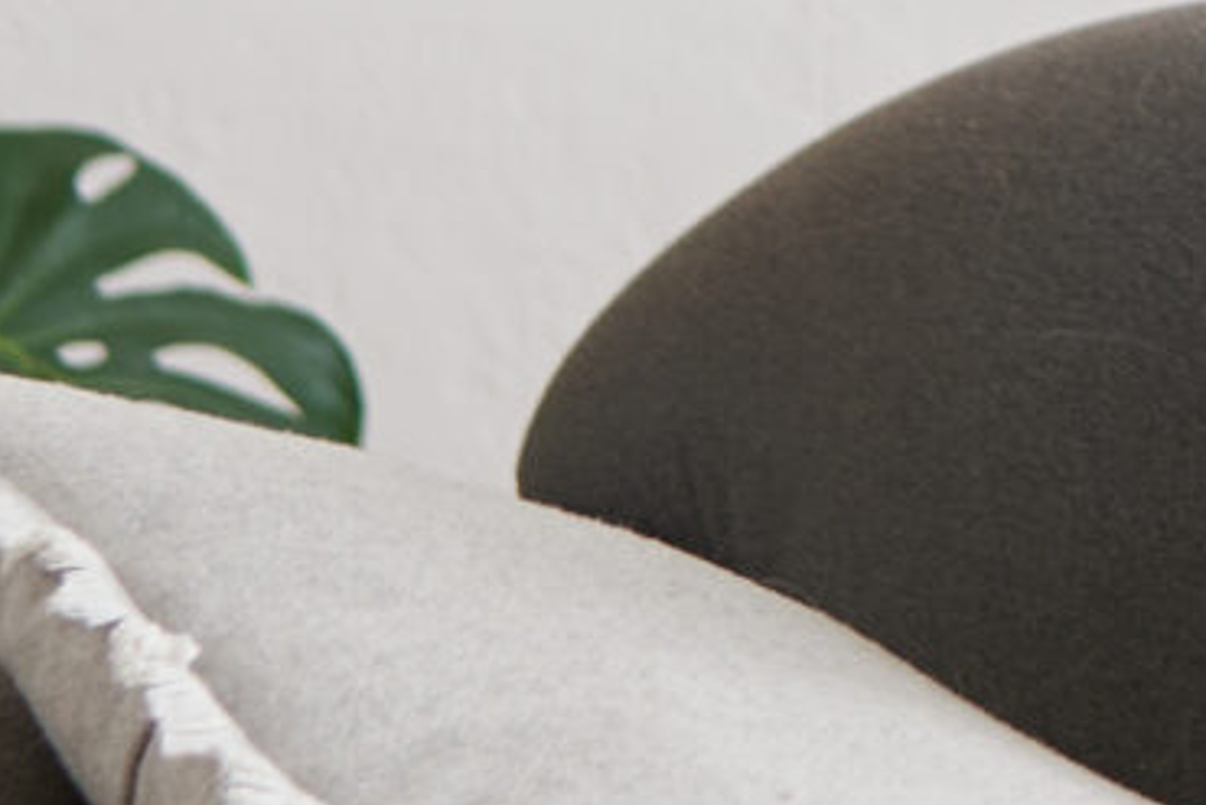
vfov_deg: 5.6
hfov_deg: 8.0
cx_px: 2627
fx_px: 8110
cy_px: -803
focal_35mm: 242
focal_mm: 35
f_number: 2
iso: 160
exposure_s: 1/100
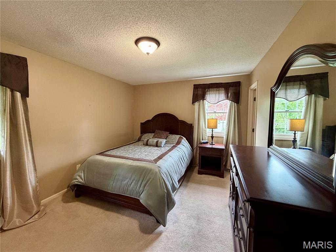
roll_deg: +1.1
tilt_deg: -4.6
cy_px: 126
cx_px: 168
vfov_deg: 85.7
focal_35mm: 14
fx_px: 136
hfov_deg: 102.1
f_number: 2.2
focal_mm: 2.22
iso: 400
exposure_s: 1/60
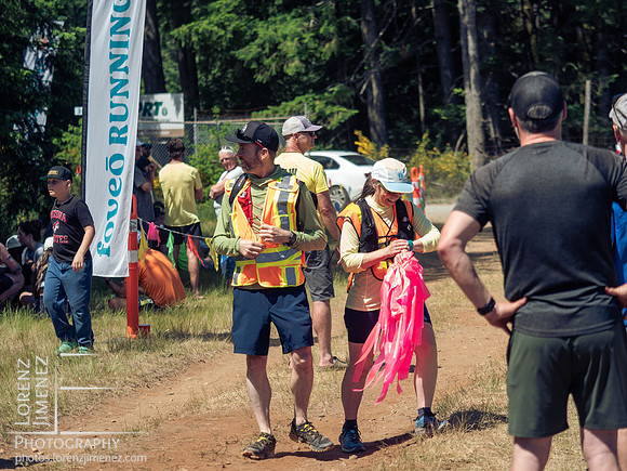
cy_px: 236
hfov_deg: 15.4
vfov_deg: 11.6
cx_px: 314
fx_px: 2318
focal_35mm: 128
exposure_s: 1/2000
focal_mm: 64
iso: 160
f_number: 2.8
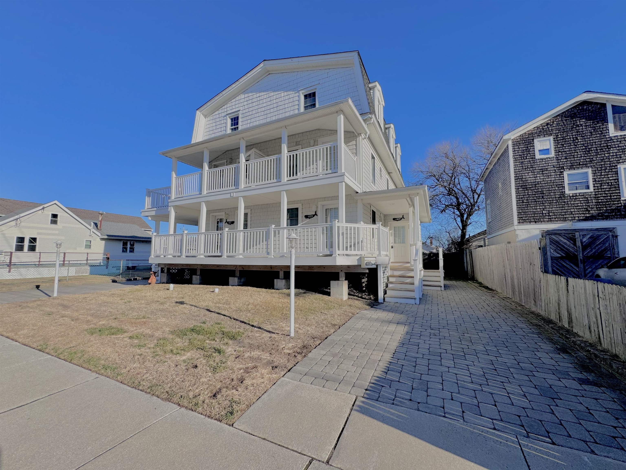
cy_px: 235
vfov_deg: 85.7
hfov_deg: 102.1
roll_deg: +0.3
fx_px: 253
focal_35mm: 14
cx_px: 313
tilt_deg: +4.6
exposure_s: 1/3106
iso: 50
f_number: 2.2
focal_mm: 2.22
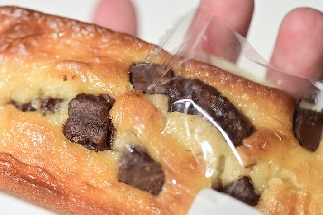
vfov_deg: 16.3
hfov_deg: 24.0
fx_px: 754
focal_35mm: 84
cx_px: 101
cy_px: 121
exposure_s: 1/250
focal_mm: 60
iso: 3200
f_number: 3.2
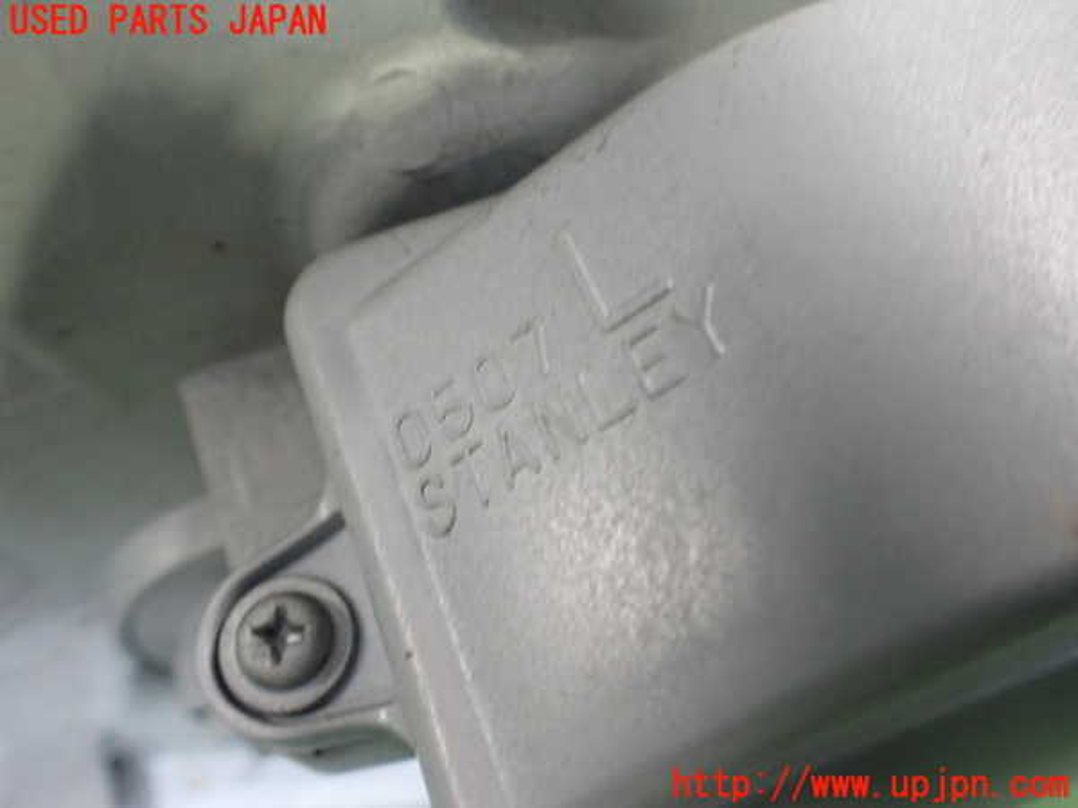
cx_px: 539
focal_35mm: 30
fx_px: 934
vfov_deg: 46.8
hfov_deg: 60.0
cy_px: 404
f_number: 2.3
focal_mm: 5.4
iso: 800
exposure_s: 1/40
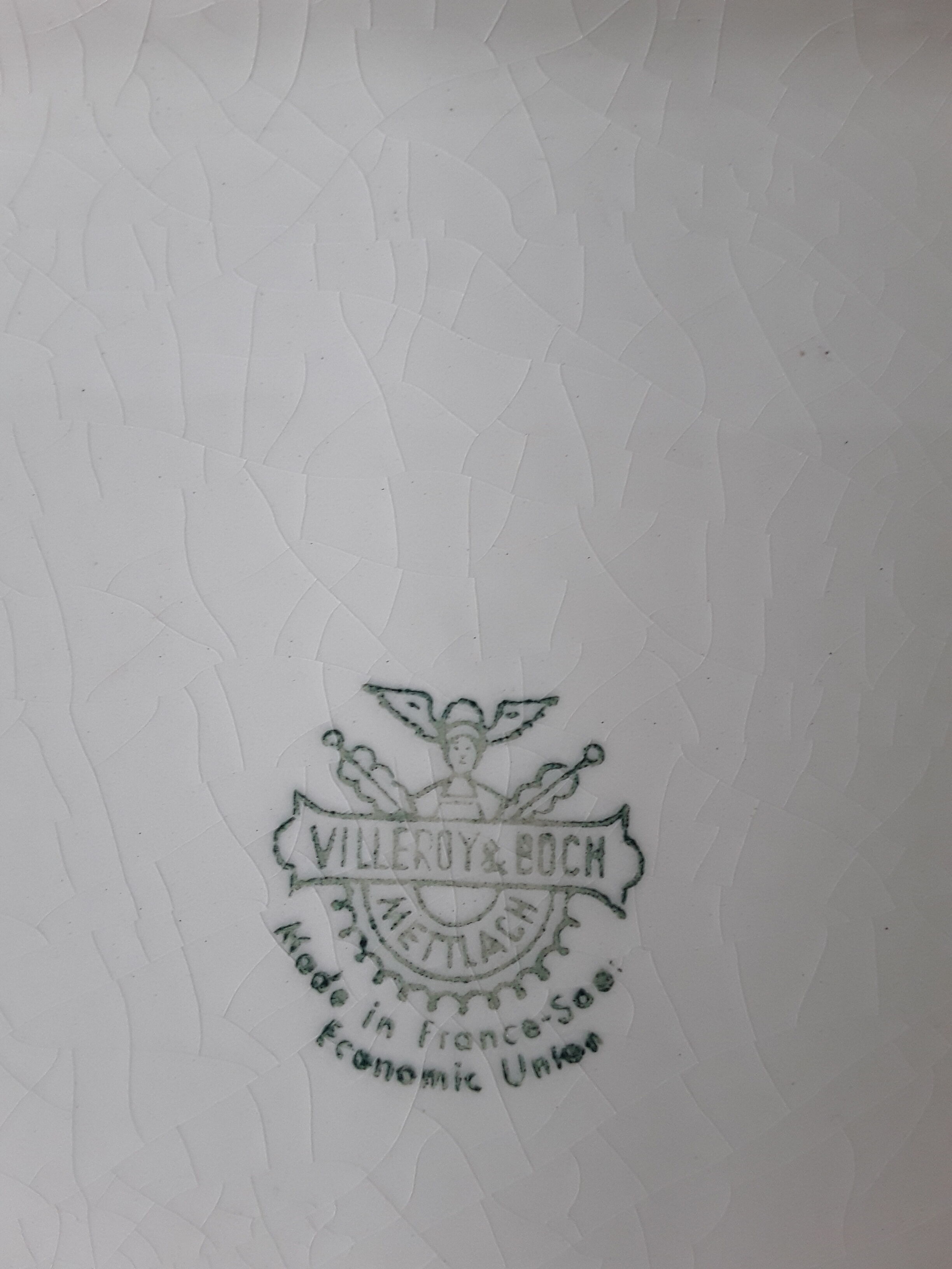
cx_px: 476
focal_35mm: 27
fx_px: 990
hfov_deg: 51.4
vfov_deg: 65.3
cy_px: 634
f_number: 1.9
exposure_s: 1/50
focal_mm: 2.91
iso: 50
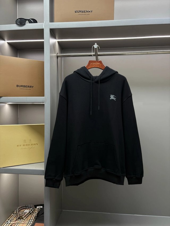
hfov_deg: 53.1
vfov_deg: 67.3
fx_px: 170
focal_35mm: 26
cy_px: 113
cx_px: 85
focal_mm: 5.96
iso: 64
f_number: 1.6
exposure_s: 1/100
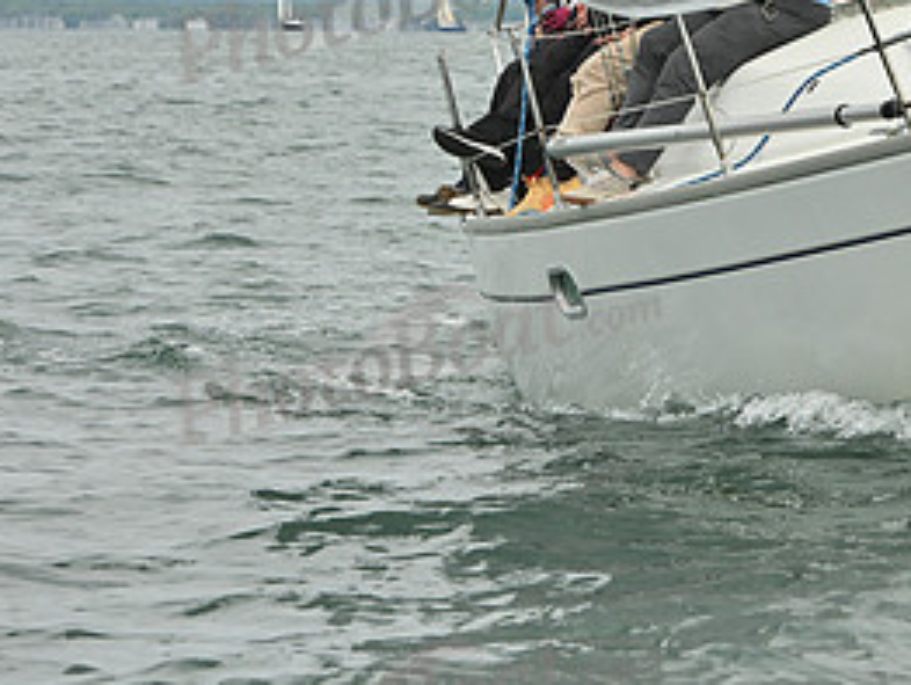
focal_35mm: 340
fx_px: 8956
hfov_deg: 5.8
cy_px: 127
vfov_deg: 4.4
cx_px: 845
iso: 320
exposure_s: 1/1000
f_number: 10
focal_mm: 160
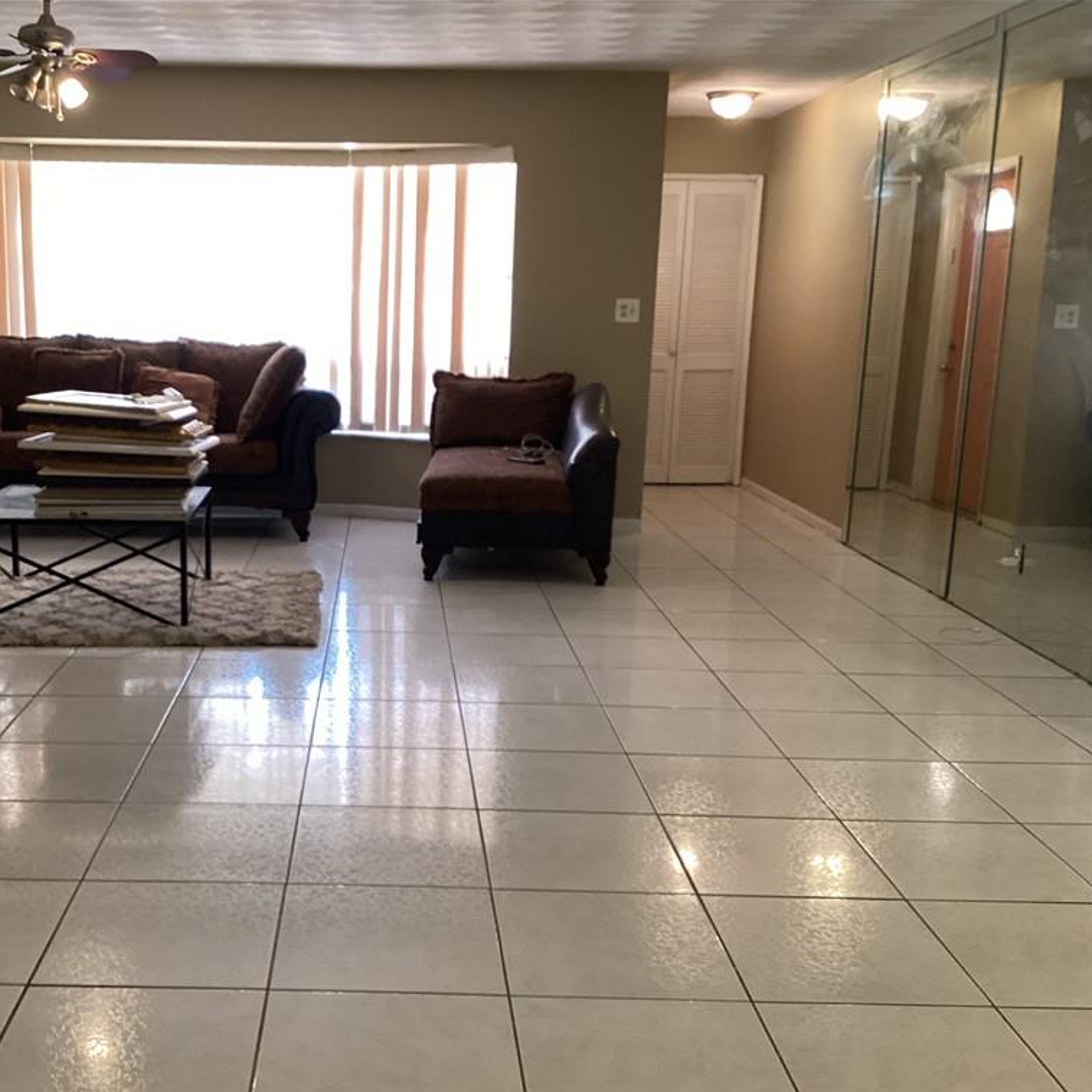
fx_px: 1321
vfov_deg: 44.9
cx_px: 367
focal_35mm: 37
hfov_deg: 44.3
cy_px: 552
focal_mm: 3.3
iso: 200
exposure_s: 1/60
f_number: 2.4
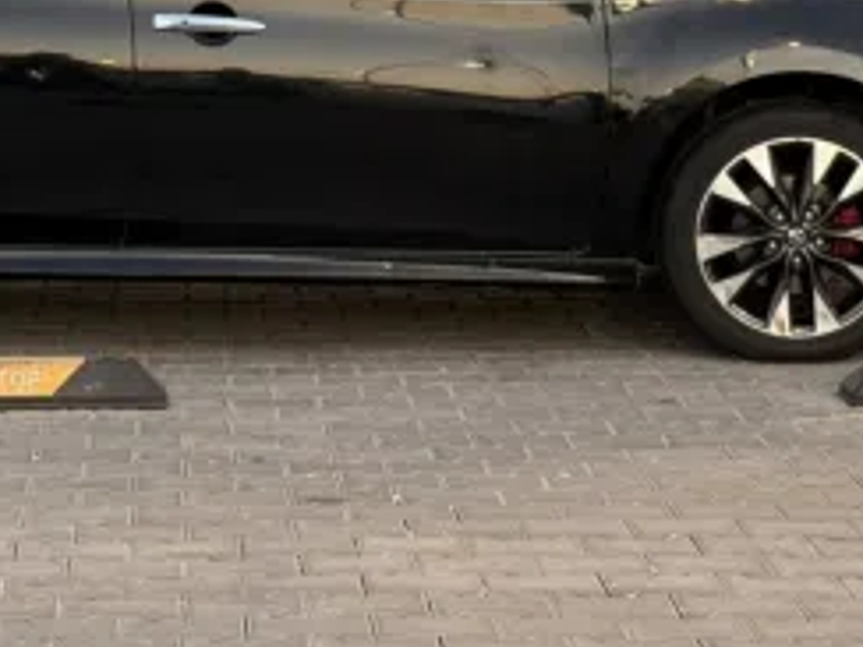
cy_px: -4
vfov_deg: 11.6
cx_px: 209
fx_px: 3141
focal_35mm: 126
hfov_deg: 15.6
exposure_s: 1/50
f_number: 1.78
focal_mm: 6.76
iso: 200
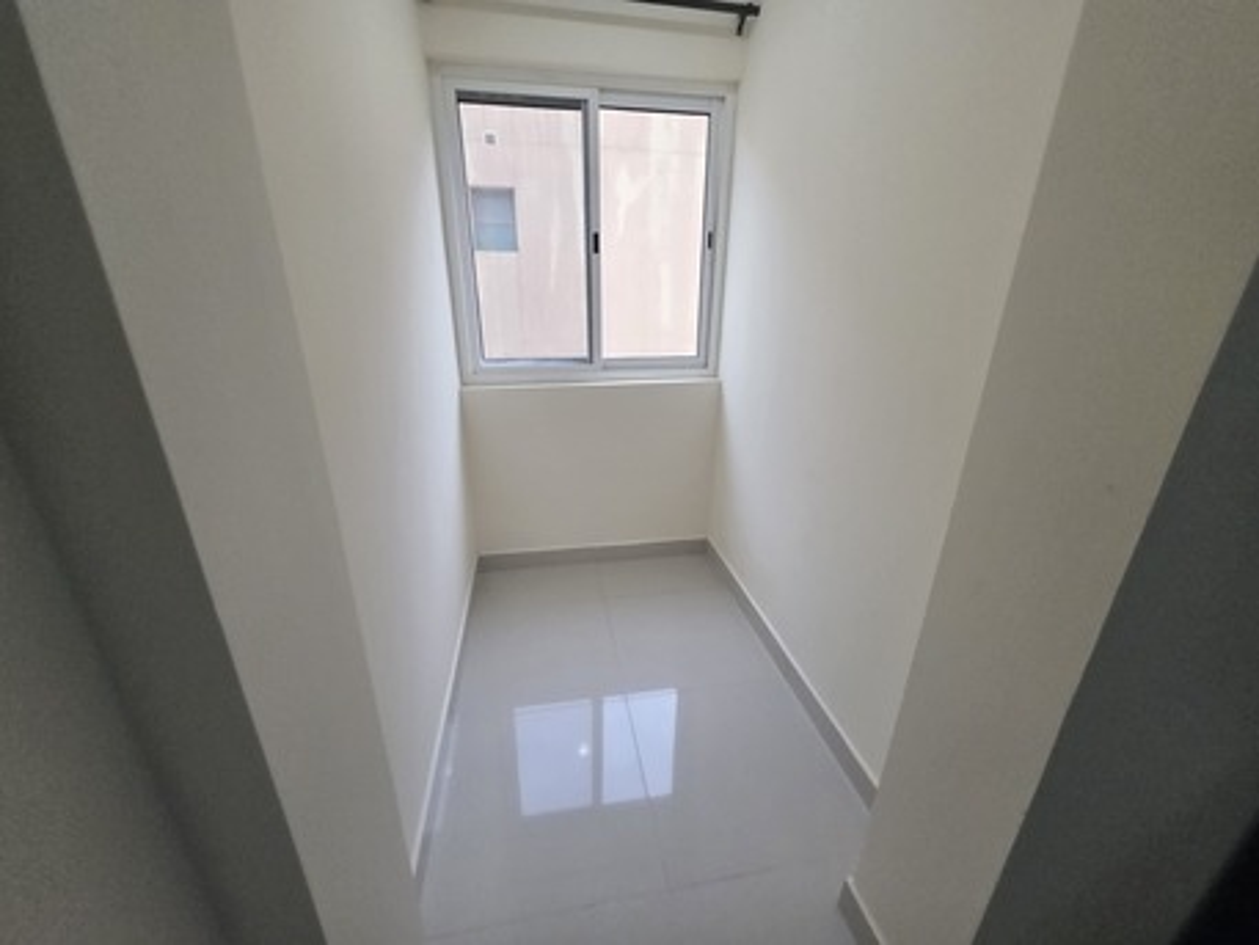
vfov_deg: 89.9
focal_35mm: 13
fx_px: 473
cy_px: 472
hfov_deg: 106.2
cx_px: 630
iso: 320
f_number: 1.9
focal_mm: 2.2
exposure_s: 1/359
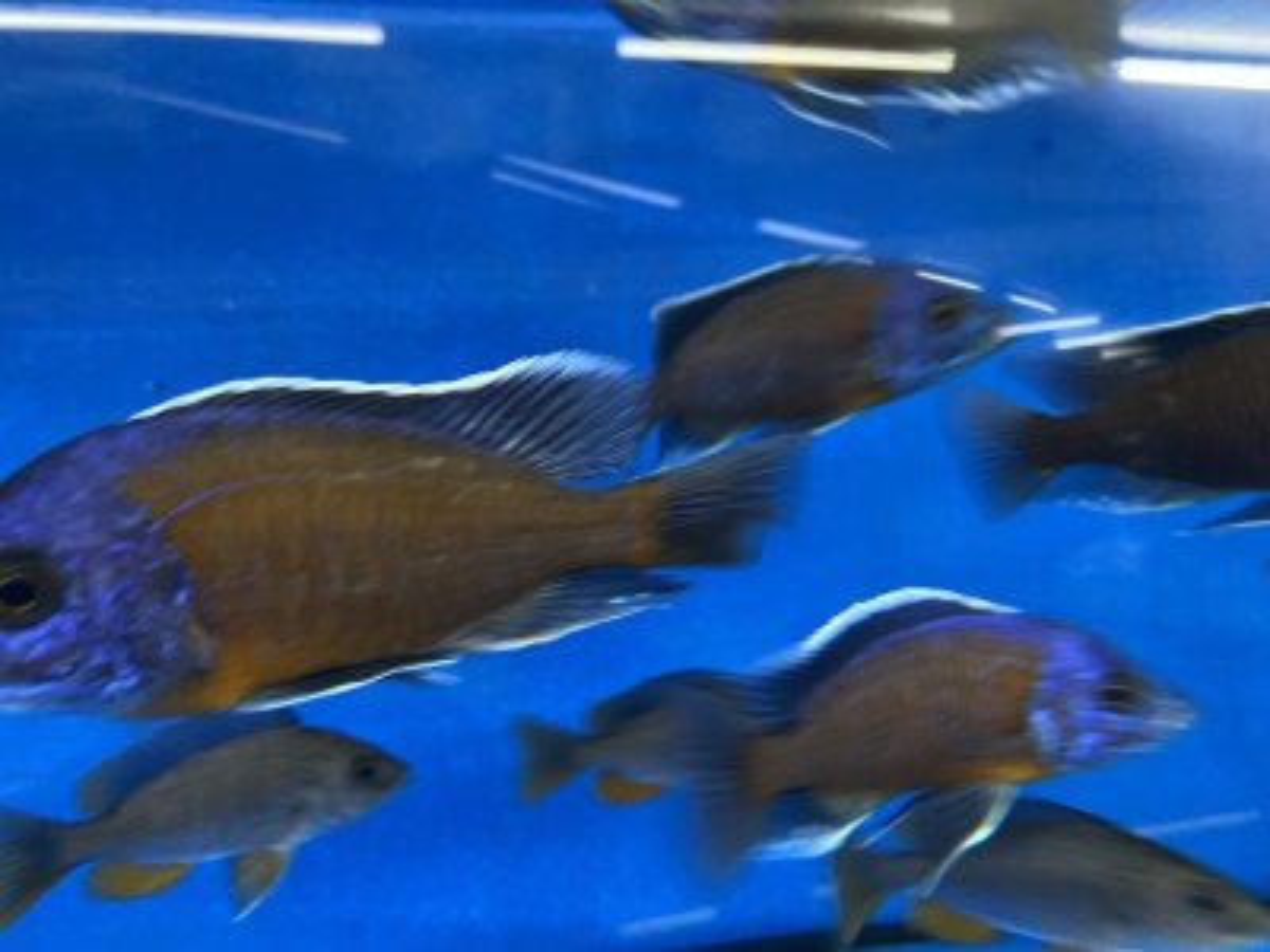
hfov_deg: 67.3
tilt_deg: +0.1
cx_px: 635
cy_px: 476
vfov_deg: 53.1
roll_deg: +1.7
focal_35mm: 26
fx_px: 954
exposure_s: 1/25
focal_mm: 4.25
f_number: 1.8
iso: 500
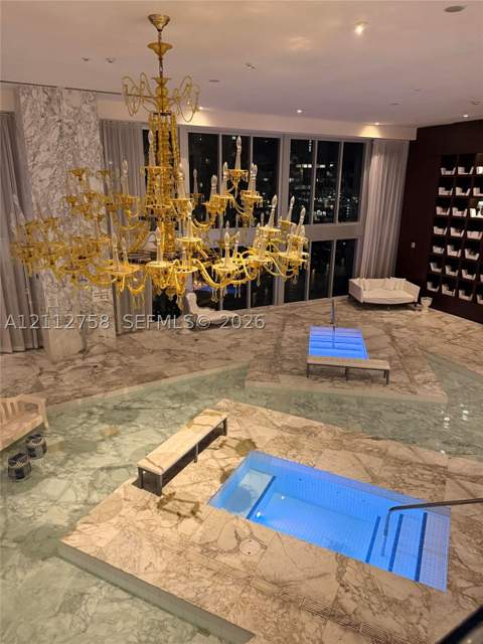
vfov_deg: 71.6
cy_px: 322
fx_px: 446
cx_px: 242
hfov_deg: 56.8
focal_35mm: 24
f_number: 1.78
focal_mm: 6.76
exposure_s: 1/60
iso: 640
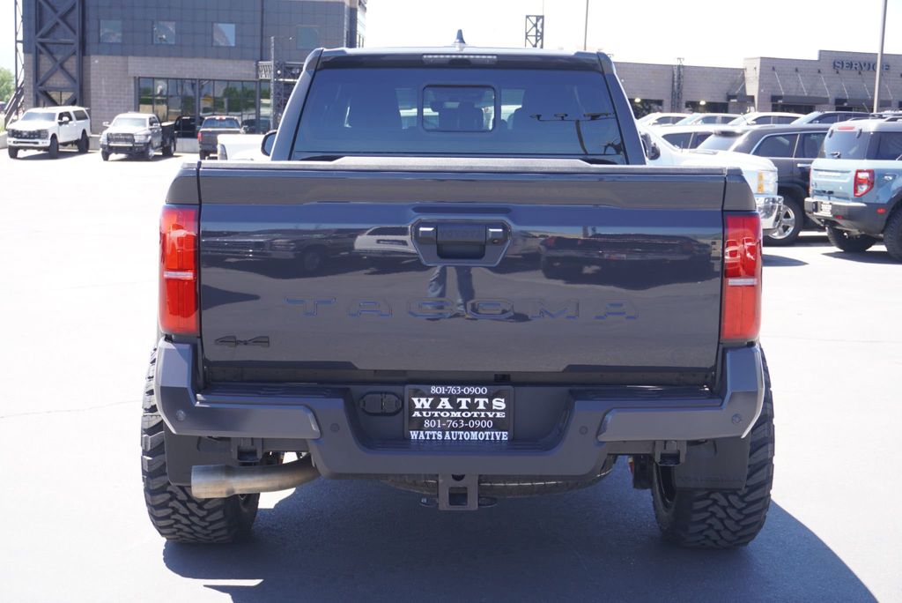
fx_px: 1279
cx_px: 451
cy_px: 302
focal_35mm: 51
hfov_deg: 38.9
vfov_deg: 26.5
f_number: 5.6
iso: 100
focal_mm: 34
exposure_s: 1/80
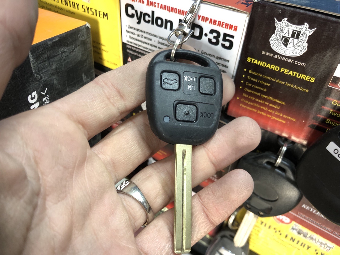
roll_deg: -2.2
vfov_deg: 49.7
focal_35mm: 28
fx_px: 275
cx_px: 170
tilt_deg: -43.2
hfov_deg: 63.4
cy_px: 128
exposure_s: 1/60
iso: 80
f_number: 1.8
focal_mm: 4
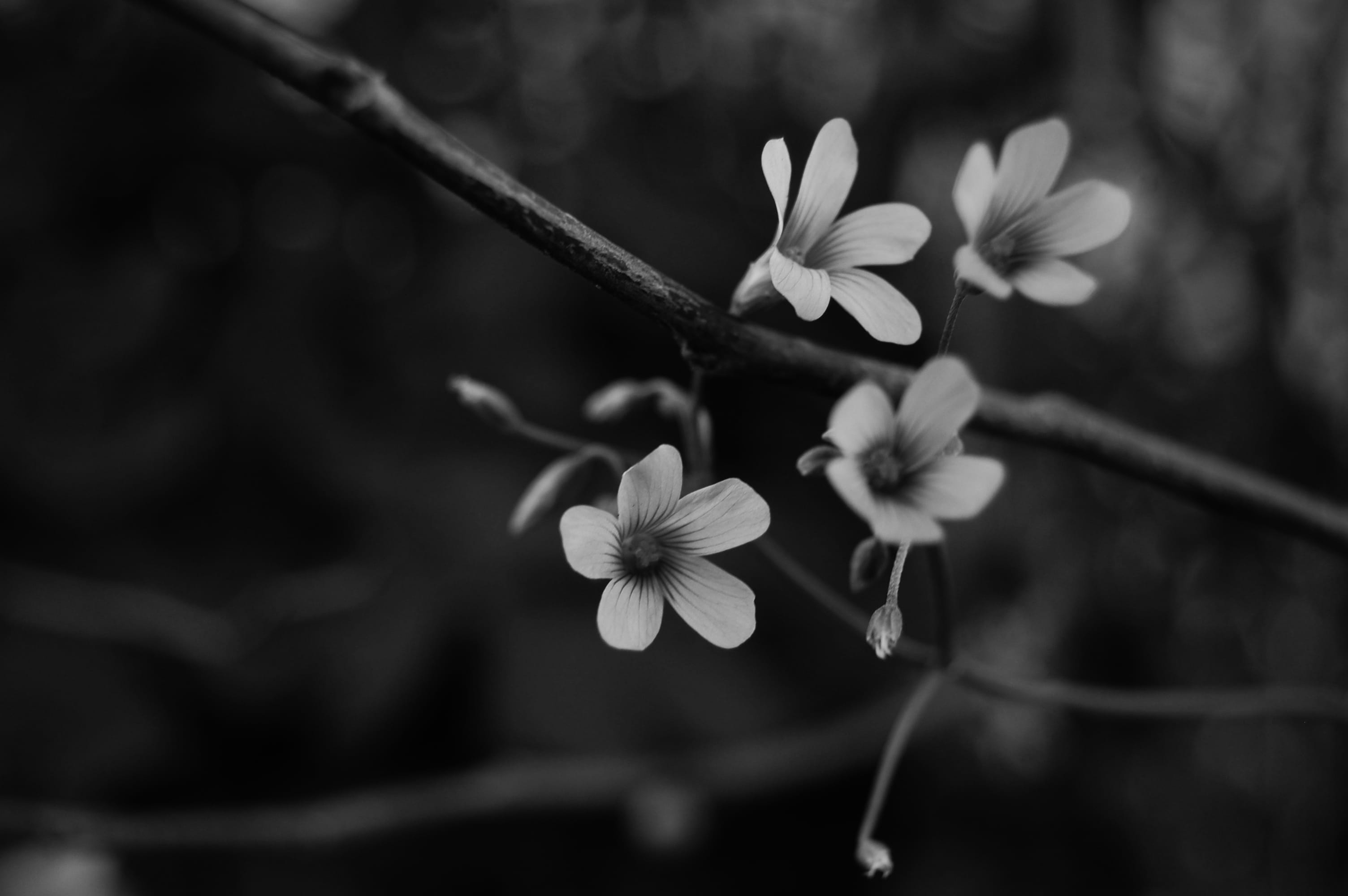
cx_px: 674
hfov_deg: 29.3
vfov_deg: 19.7
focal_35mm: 69
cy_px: 448
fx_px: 2581
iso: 200
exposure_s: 1/40
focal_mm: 46
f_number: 5.6
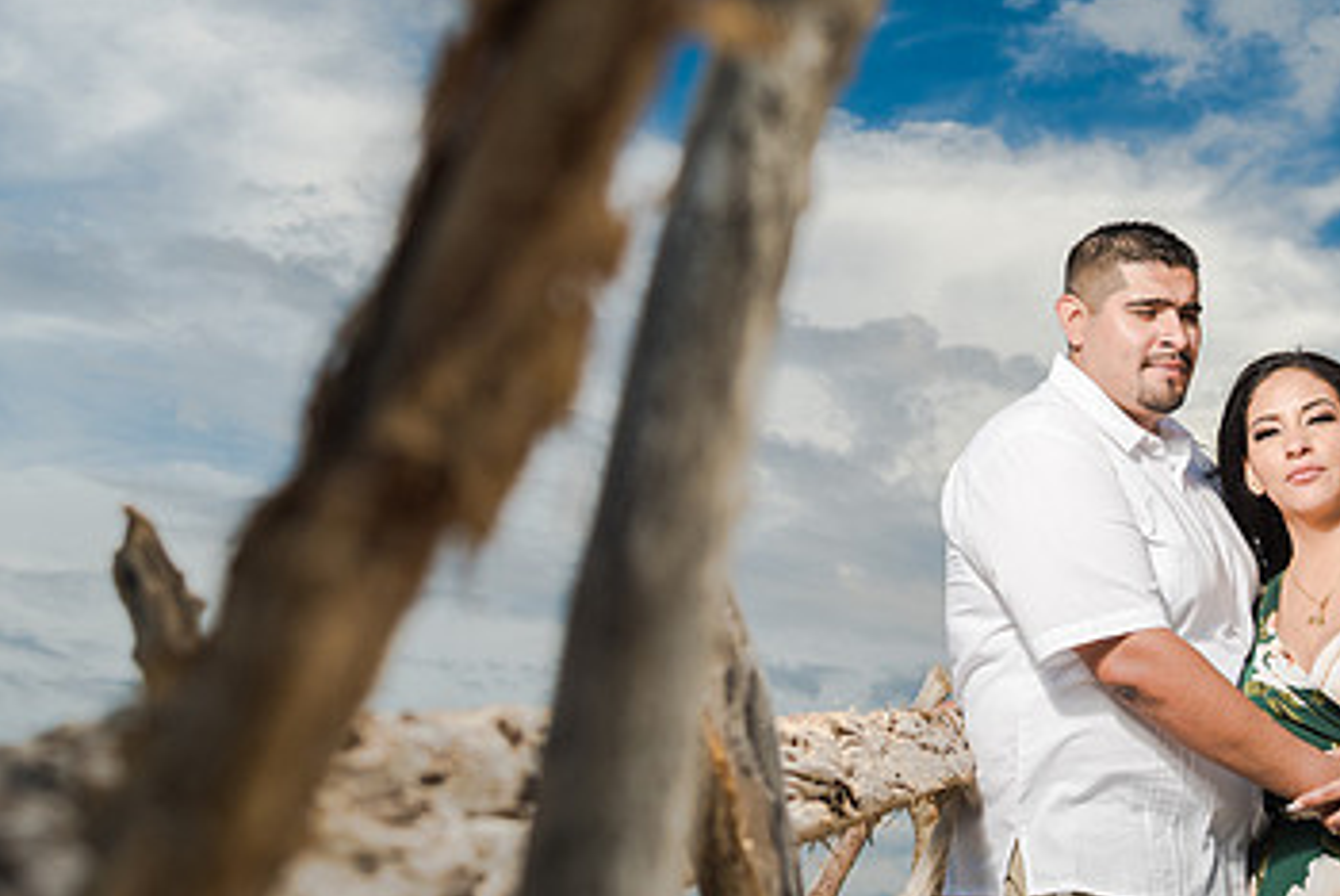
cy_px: 415
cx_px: 735
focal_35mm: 58
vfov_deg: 23.4
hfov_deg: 34.4
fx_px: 2161
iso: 100
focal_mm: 35
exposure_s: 1/200
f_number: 5
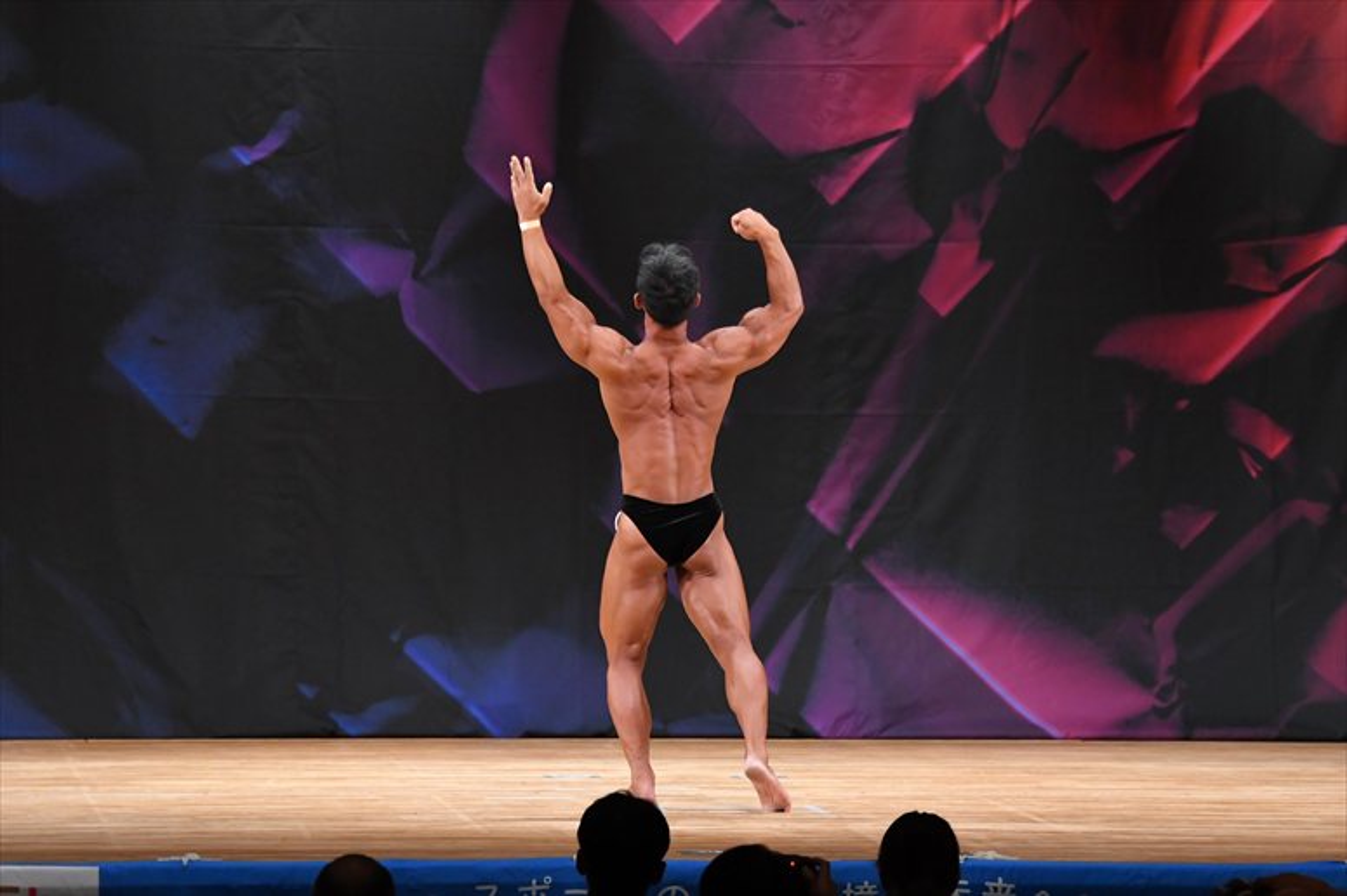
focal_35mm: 202
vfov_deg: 6.8
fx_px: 7555
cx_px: 674
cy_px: 448
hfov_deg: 10.2
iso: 3200
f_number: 5.6
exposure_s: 1/400
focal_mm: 135
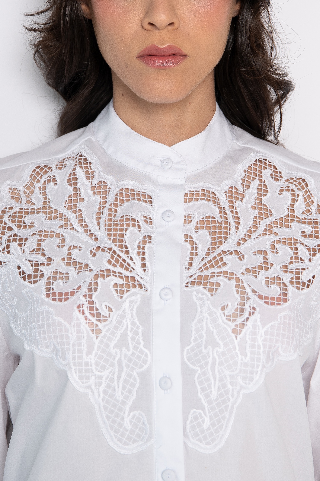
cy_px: 240
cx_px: 160
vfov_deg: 32.4
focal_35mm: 62
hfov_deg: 21.9
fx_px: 828
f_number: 5
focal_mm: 62
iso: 200
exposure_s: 1/125
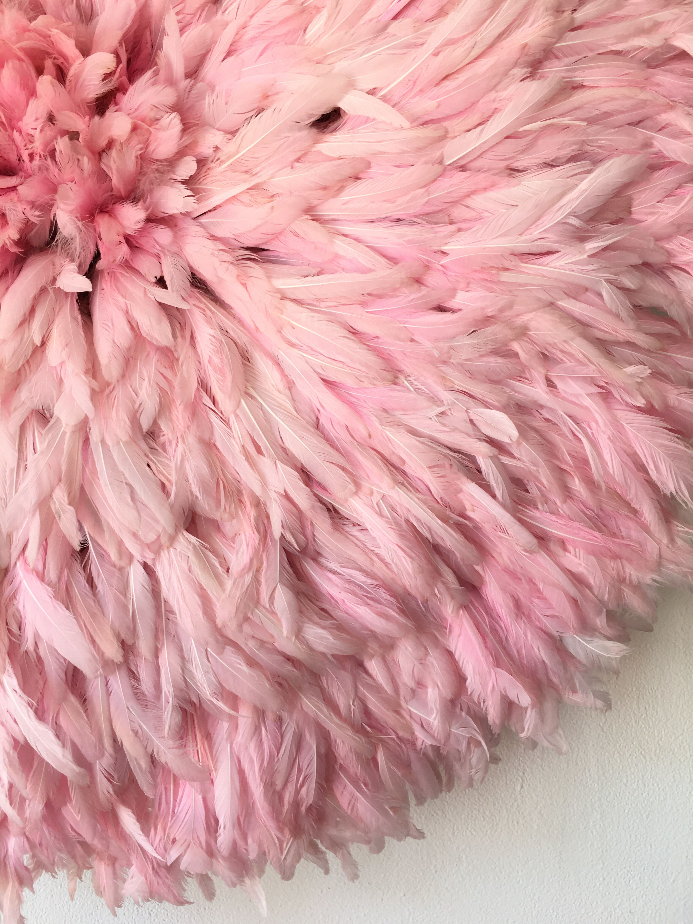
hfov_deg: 48.2
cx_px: 346
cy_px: 462
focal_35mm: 29
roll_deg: -2.1
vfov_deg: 61.7
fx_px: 774
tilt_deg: +3.8
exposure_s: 1/50
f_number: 2.2
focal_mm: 4.15
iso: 32
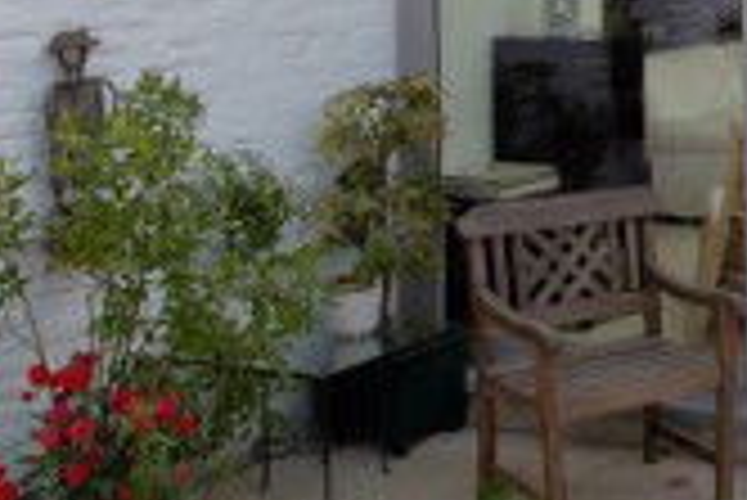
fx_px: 1703
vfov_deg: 16.3
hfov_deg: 22.6
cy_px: -34
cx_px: 922
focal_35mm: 82
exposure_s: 1/160
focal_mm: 22
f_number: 6.3
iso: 250
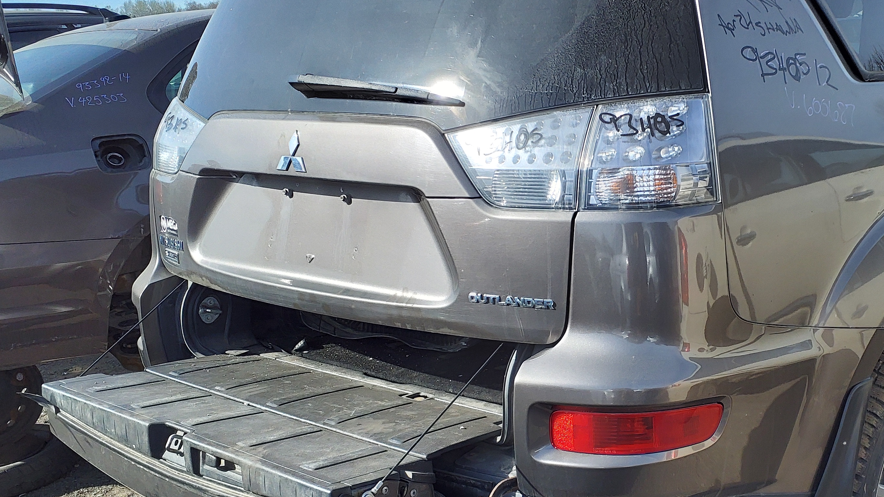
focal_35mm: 43
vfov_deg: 27.7
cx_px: 641
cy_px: 258
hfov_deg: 46.0
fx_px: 1008
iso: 40
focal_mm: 3.58
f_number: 1.9
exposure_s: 1/439
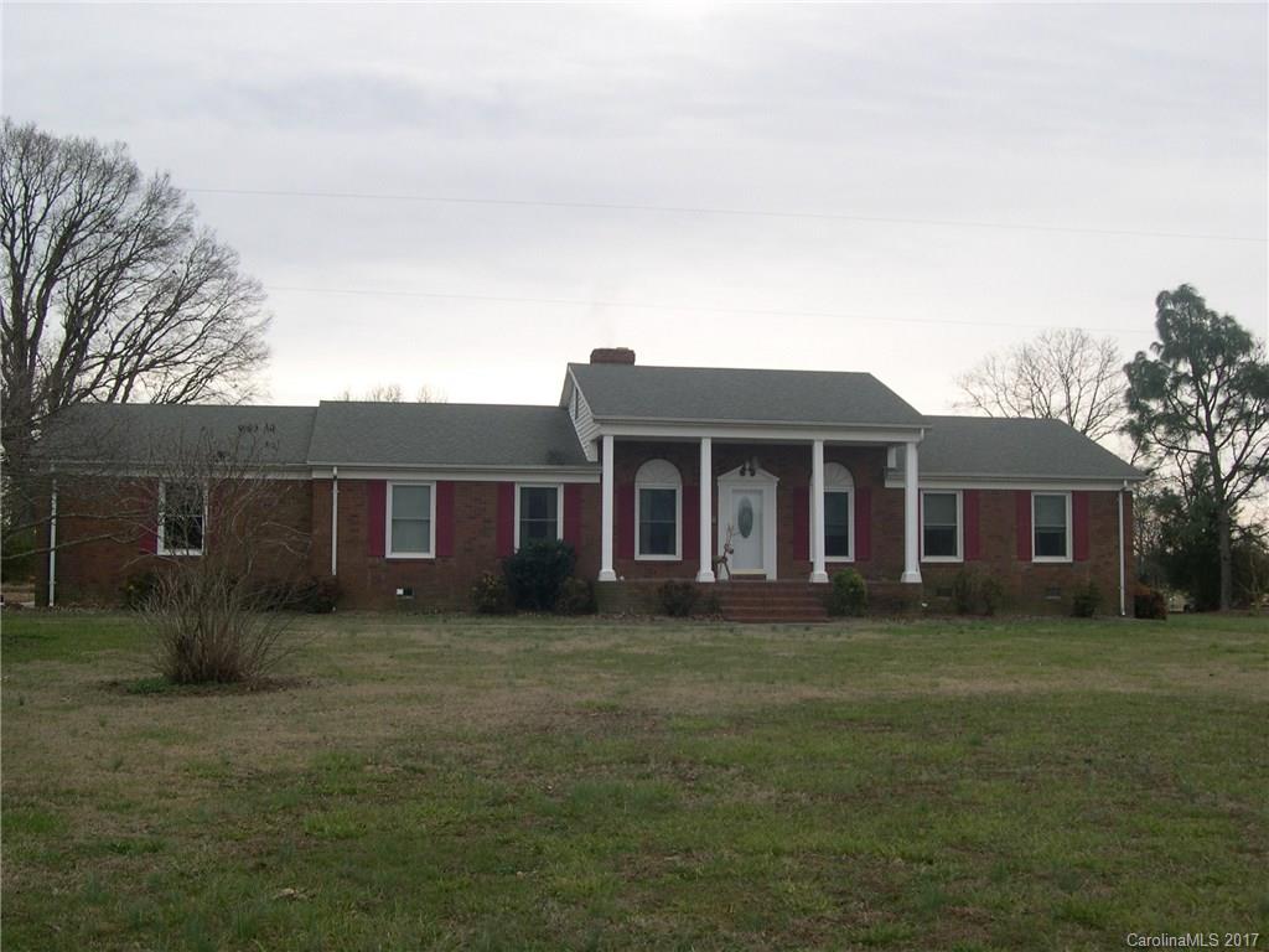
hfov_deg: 49.0
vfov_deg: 37.7
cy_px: 476
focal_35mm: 38
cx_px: 634
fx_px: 1393
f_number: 7.6
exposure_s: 1/93.5
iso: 100
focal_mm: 8
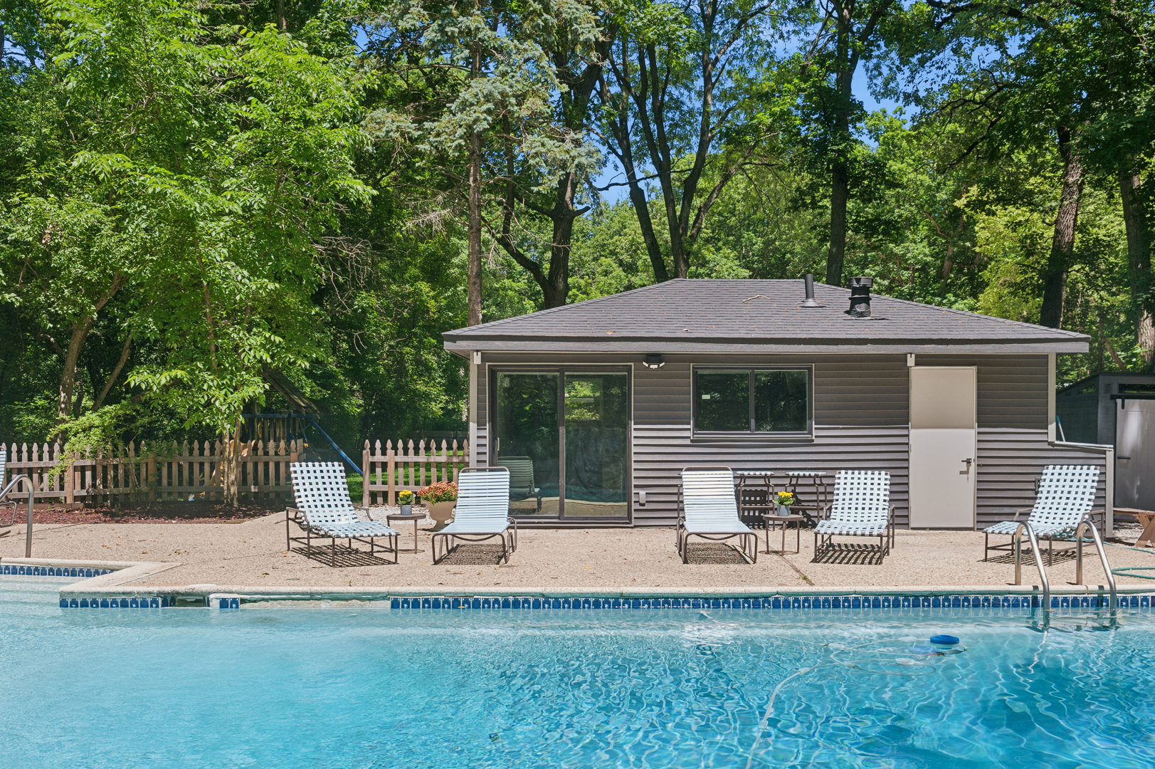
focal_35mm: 38
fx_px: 1218
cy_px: 384
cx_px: 578
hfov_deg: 50.7
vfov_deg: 35.0
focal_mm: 38
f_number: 8
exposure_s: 1/640
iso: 400
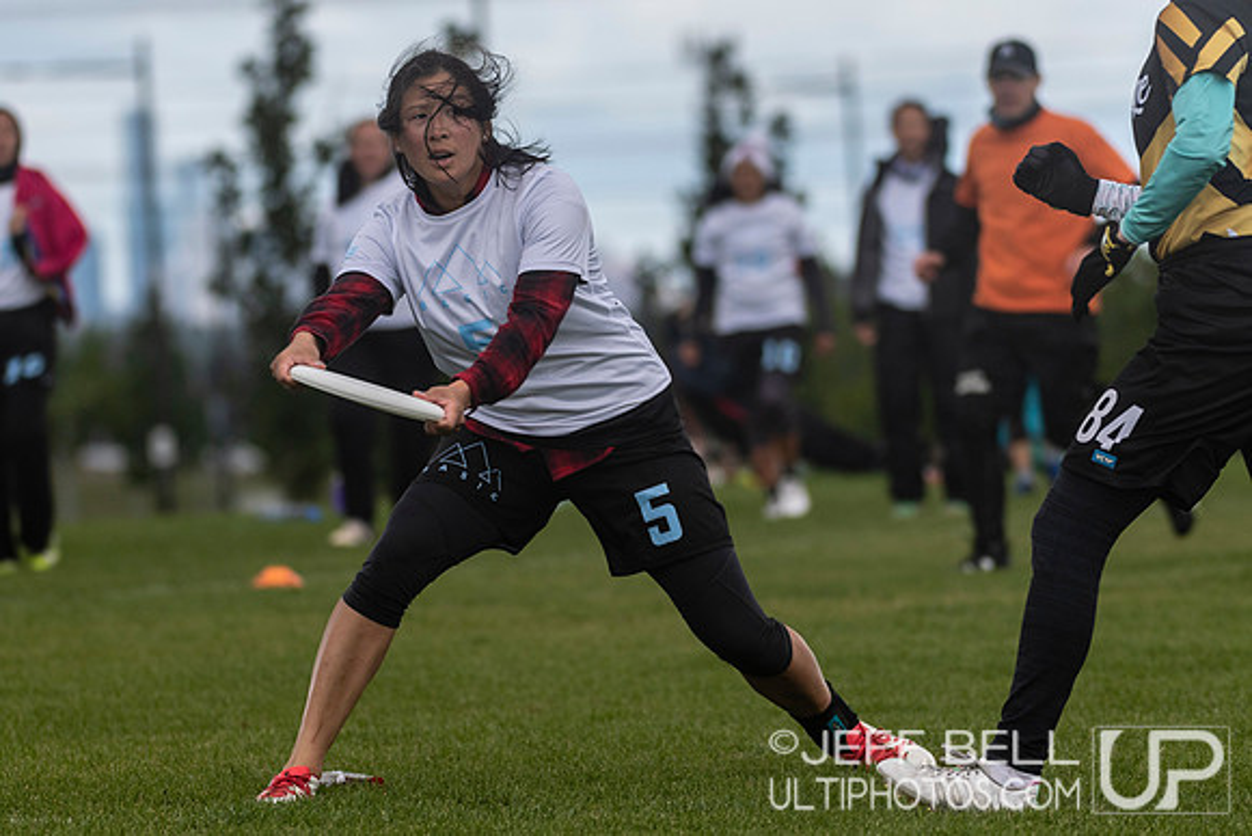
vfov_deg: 3.8
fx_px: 12464
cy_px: 337
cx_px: 504
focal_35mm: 358
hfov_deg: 5.8
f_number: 4
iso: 180
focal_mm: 200
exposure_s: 1/1250
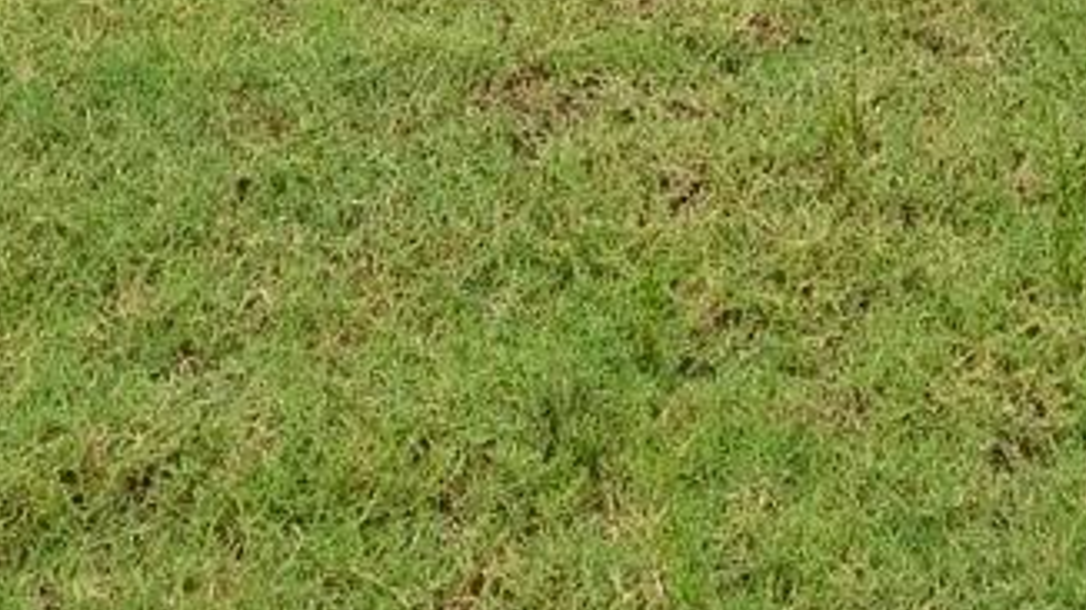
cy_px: -1442
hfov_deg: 26.2
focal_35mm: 79
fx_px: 2274
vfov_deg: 9.7
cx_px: 923
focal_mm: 12
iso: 160
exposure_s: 1/250
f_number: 11
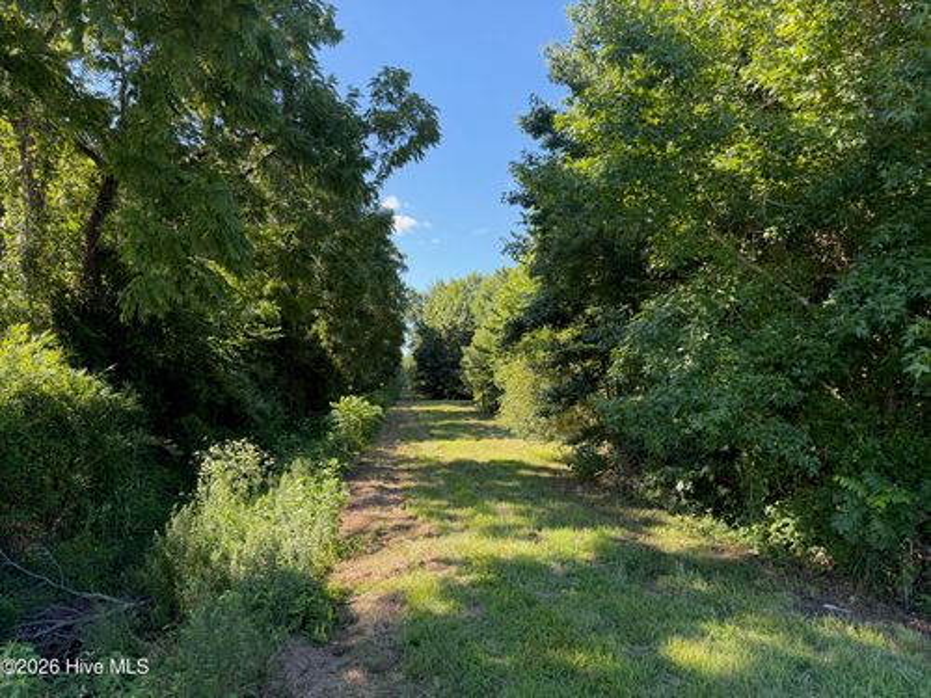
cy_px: 349
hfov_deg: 71.6
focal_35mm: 24
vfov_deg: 56.8
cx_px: 466
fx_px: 645
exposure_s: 1/772
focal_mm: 6.76
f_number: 1.78
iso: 100
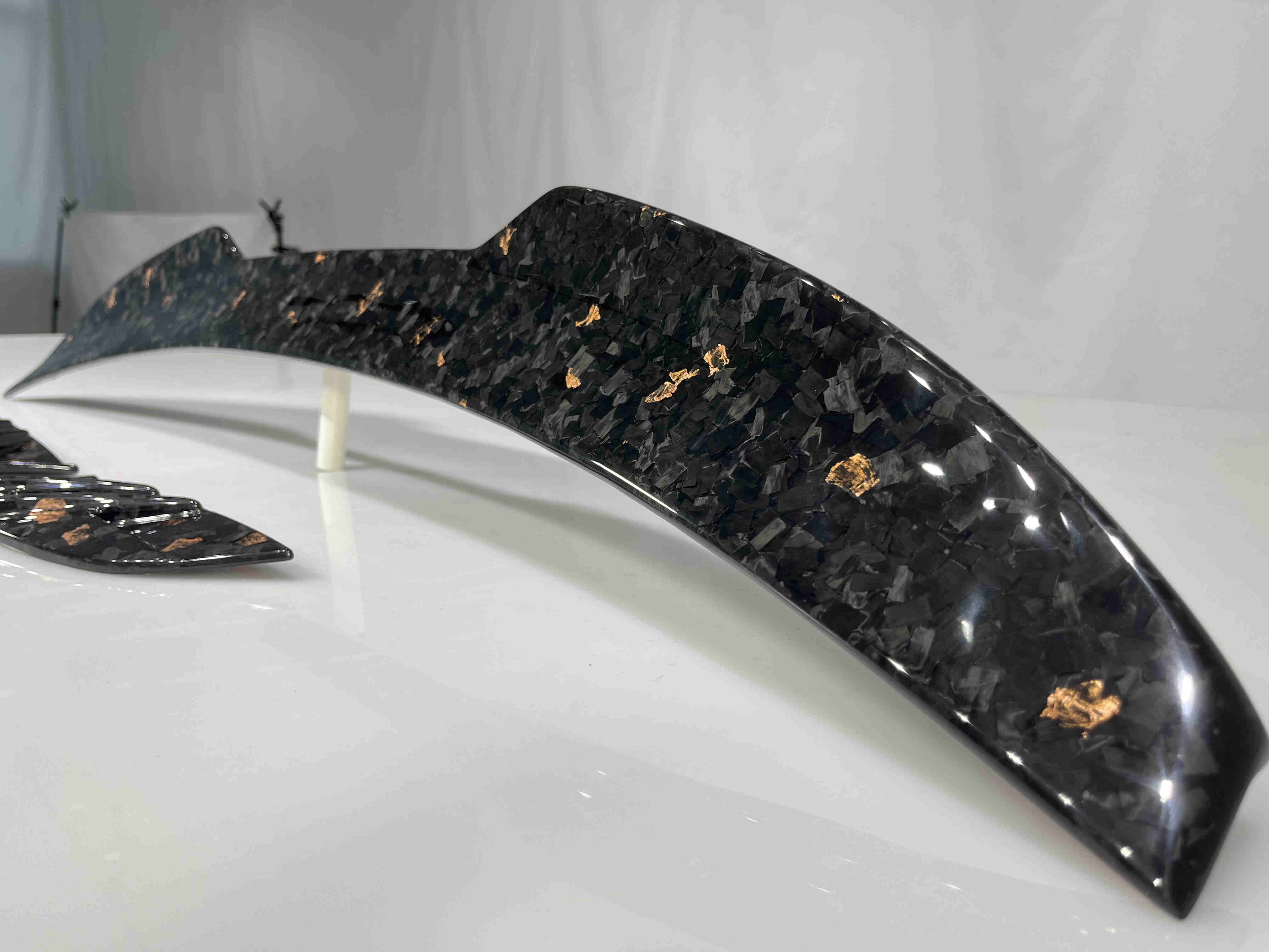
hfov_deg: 67.3
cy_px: 476
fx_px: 953
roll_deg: -1.2
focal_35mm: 26
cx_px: 634
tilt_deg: -11.9
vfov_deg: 53.1
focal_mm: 5.1
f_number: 1.6
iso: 40
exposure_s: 1/163
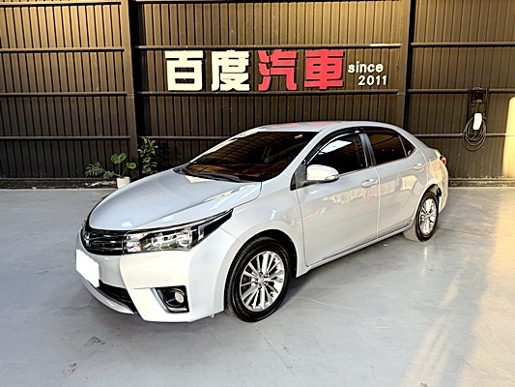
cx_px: 258
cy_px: 194
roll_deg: -0.1
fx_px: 357
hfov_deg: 71.6
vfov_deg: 56.8
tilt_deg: -10.5
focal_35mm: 24
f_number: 1.78
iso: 320
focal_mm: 6.76
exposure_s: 1/60
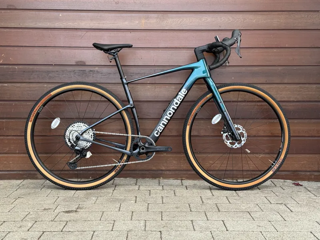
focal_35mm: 48
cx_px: 160
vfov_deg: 30.3
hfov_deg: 39.7
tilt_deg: -4.1
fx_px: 444
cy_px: 120
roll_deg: +0.7
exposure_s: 1/183
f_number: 1.78
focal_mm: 6.76
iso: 64
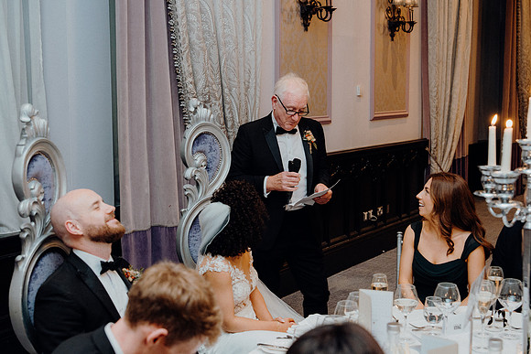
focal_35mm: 50
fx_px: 738
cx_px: 266
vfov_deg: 27.0
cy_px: 177
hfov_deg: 39.6
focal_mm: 50
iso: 2500
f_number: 4
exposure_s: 1/160
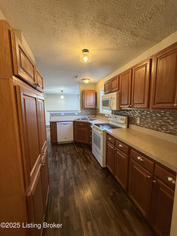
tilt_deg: -6.8
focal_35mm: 14
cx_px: 88
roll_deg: +0.2
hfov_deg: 85.7
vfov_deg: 102.1
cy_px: 118
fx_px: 95
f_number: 2.2
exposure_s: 1/60
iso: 320
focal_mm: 2.22
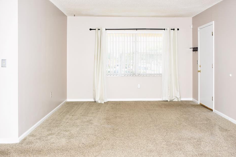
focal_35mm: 36
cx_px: 126
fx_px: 236
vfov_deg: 36.8
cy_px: 78
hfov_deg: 53.1
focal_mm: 22
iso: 100
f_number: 4
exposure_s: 1/60
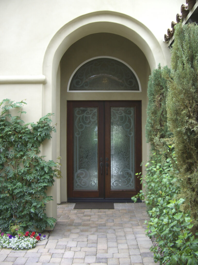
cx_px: 99
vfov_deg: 49.0
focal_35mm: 38
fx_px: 290
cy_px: 132
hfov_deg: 37.7
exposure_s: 1/100
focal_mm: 7.9
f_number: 2.8
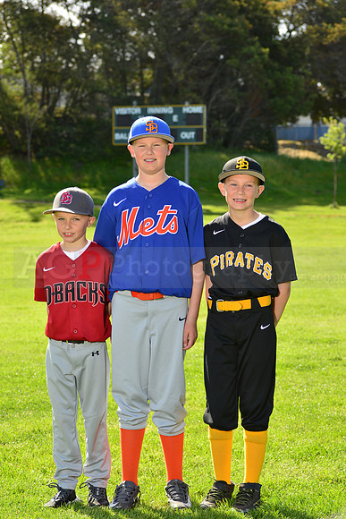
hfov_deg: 12.5
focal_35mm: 110
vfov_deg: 18.6
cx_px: 173
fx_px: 1585
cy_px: 260
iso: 200
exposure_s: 1/250
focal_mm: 110
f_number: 8
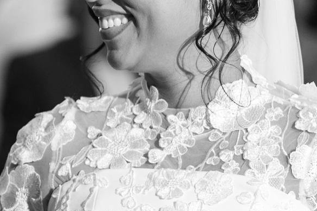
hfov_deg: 5.5
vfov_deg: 3.7
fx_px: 3273
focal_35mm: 372
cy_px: 116
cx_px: -86
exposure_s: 1/400
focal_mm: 85
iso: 400
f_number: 2
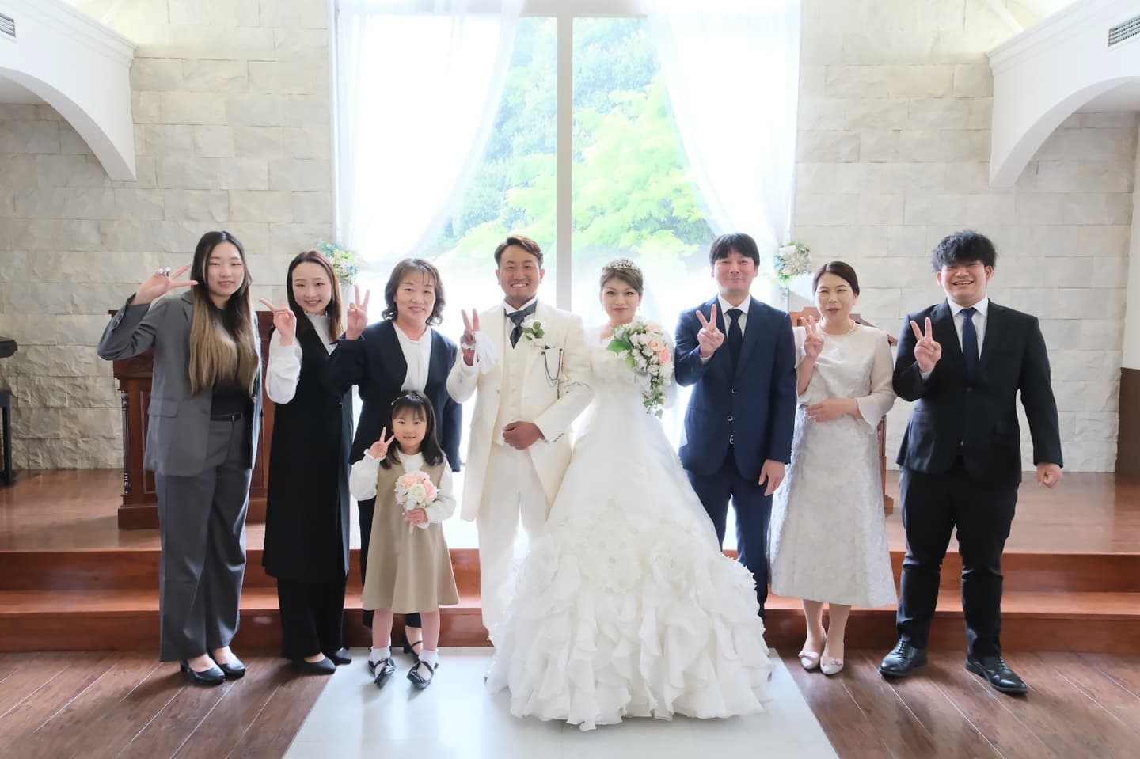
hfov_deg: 61.9
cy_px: 380
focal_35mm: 30
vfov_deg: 43.6
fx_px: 950
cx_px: 570
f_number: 5.6
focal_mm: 20
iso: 3200
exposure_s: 1/100
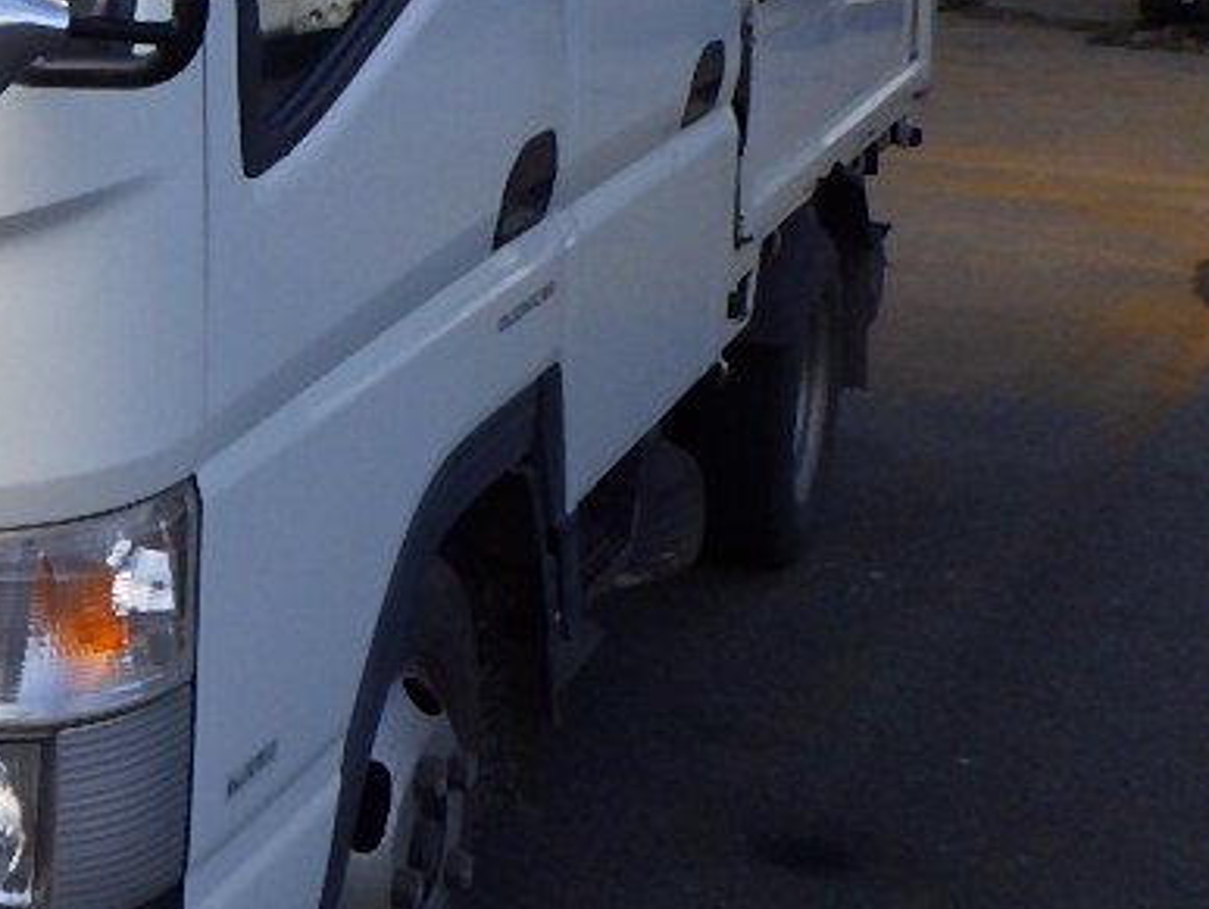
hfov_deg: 23.6
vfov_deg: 19.6
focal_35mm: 74
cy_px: 134
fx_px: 2587
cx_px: -300
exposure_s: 1/500
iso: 250
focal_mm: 5
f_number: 4.2
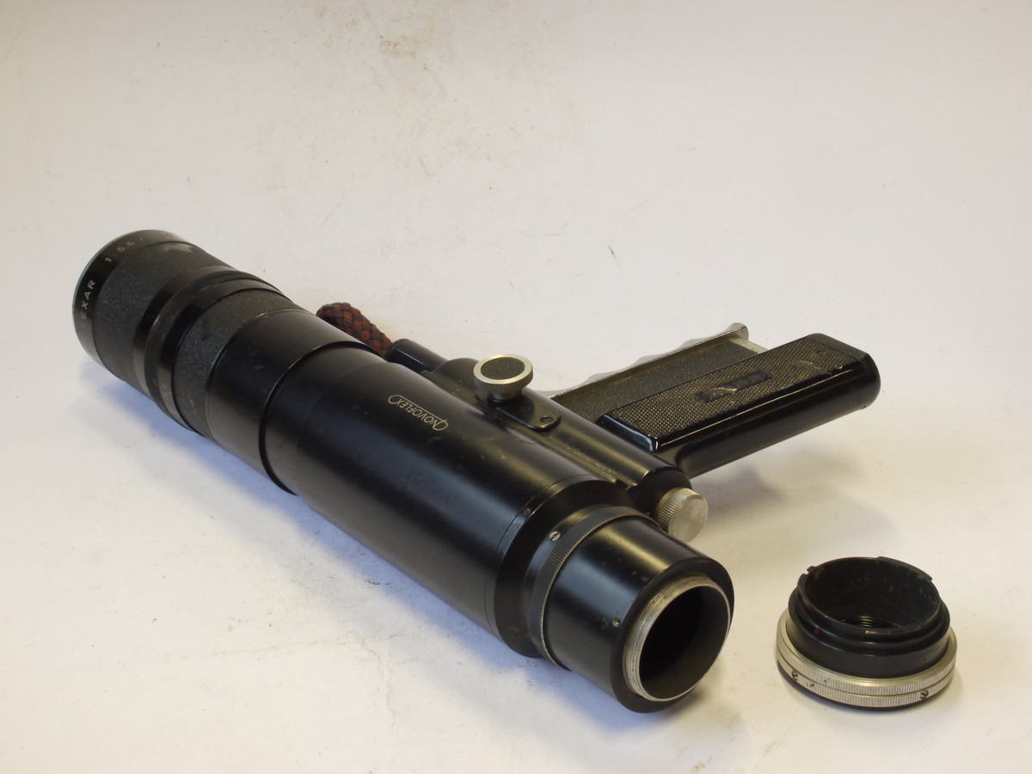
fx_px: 1789
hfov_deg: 32.2
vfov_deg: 24.4
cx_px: 516
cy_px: 387
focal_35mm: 60
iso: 800
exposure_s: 1/15
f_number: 14
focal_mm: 30
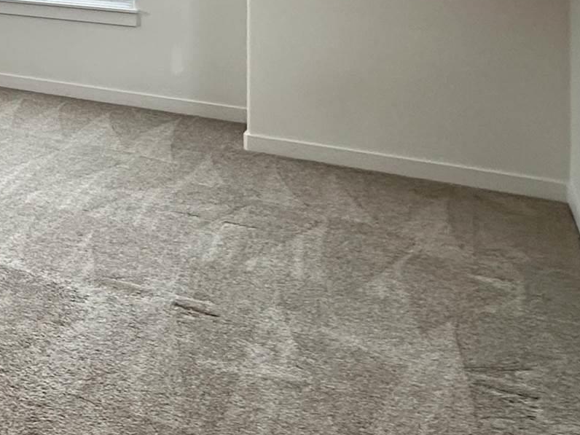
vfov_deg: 24.0
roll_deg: +0.0
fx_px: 905
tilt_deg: -0.1
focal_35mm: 54
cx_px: -337
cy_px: -115
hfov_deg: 24.9
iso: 200
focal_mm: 2.22
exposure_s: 1/60
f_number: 2.2
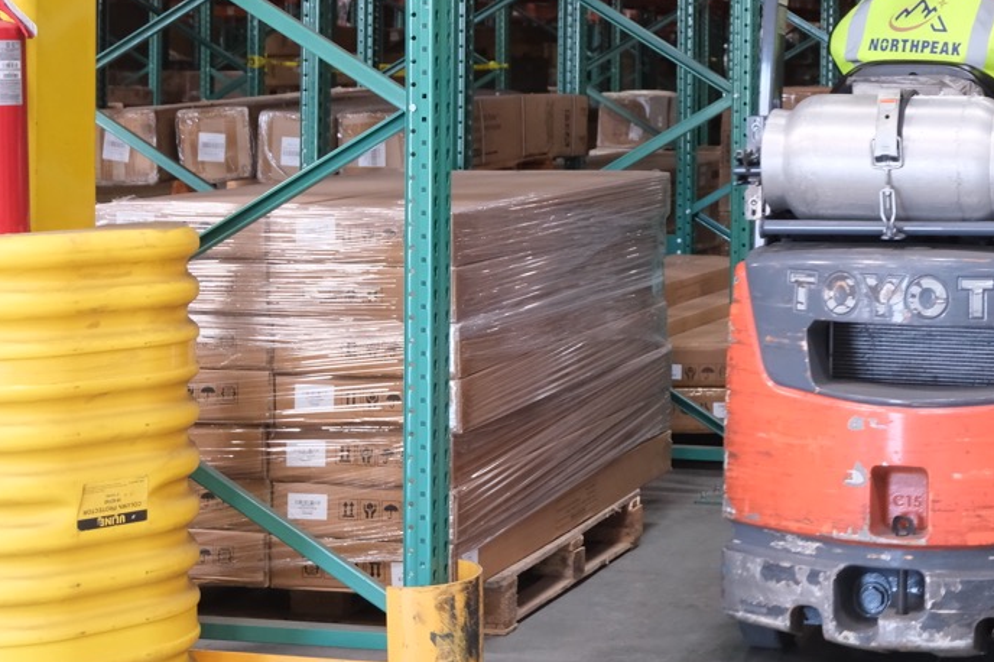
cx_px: 870
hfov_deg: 24.7
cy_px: 66
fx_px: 2208
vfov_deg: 16.8
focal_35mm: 80
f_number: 3.6
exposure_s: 1/100
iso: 1600
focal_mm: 28.7
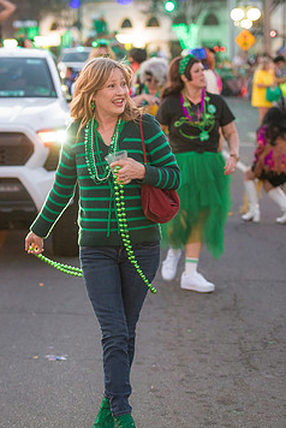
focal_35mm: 101
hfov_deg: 13.6
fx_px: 1201
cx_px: 111
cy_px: 183
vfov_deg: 20.2
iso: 6400
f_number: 2.8
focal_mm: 80
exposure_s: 1/250
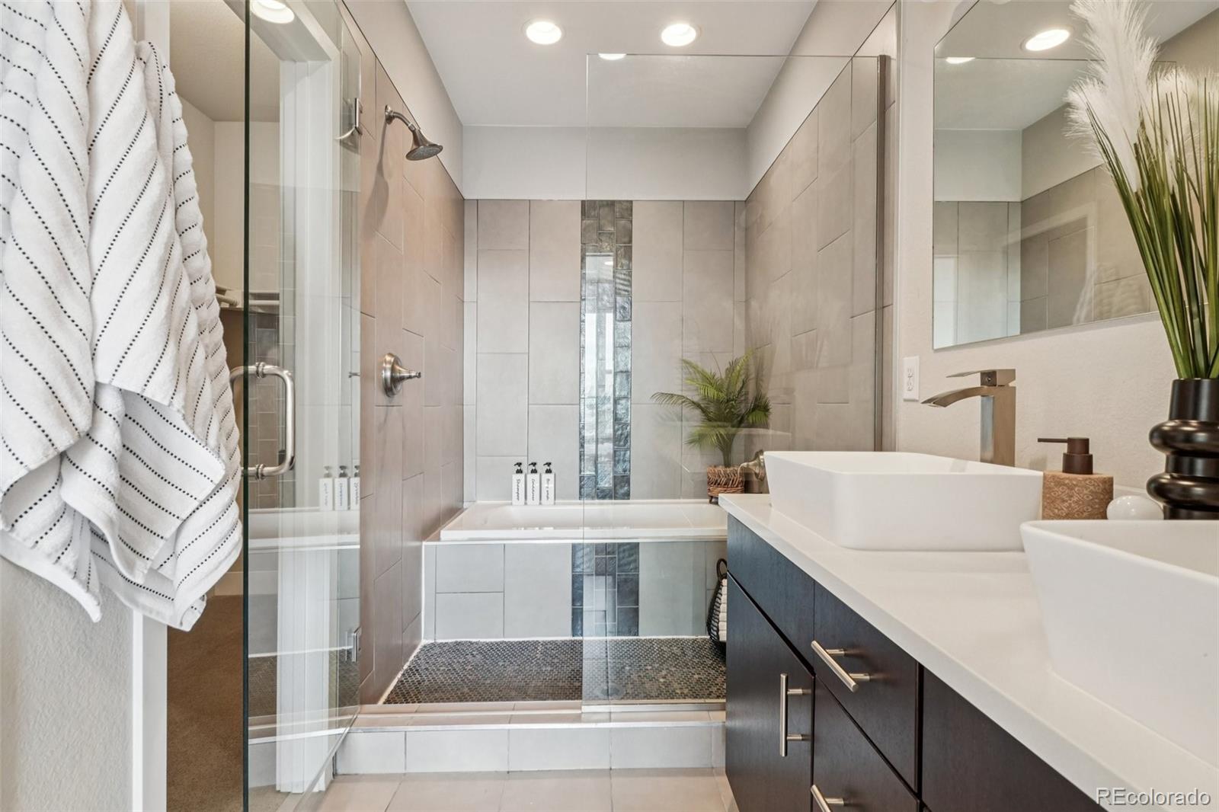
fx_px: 559
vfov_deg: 72.0
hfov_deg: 95.0
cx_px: 610
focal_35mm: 16
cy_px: 406
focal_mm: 11
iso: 800
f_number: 8
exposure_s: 1/10
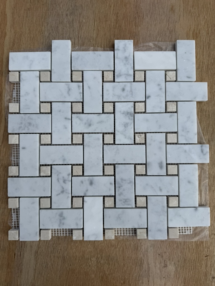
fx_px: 199
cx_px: 108
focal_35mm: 24
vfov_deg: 71.6
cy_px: 143
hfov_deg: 56.8
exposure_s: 1/6711
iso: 80
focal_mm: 6.76
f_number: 1.78
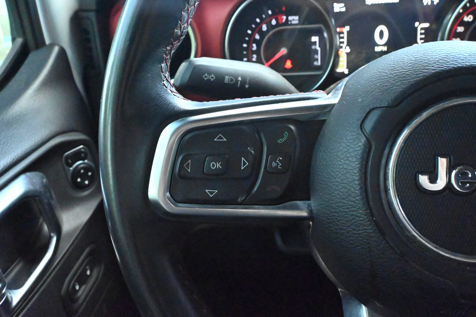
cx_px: 238
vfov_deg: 41.7
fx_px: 416
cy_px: 158
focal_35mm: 32
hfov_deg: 59.5
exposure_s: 1/250
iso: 16000
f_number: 8
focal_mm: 21
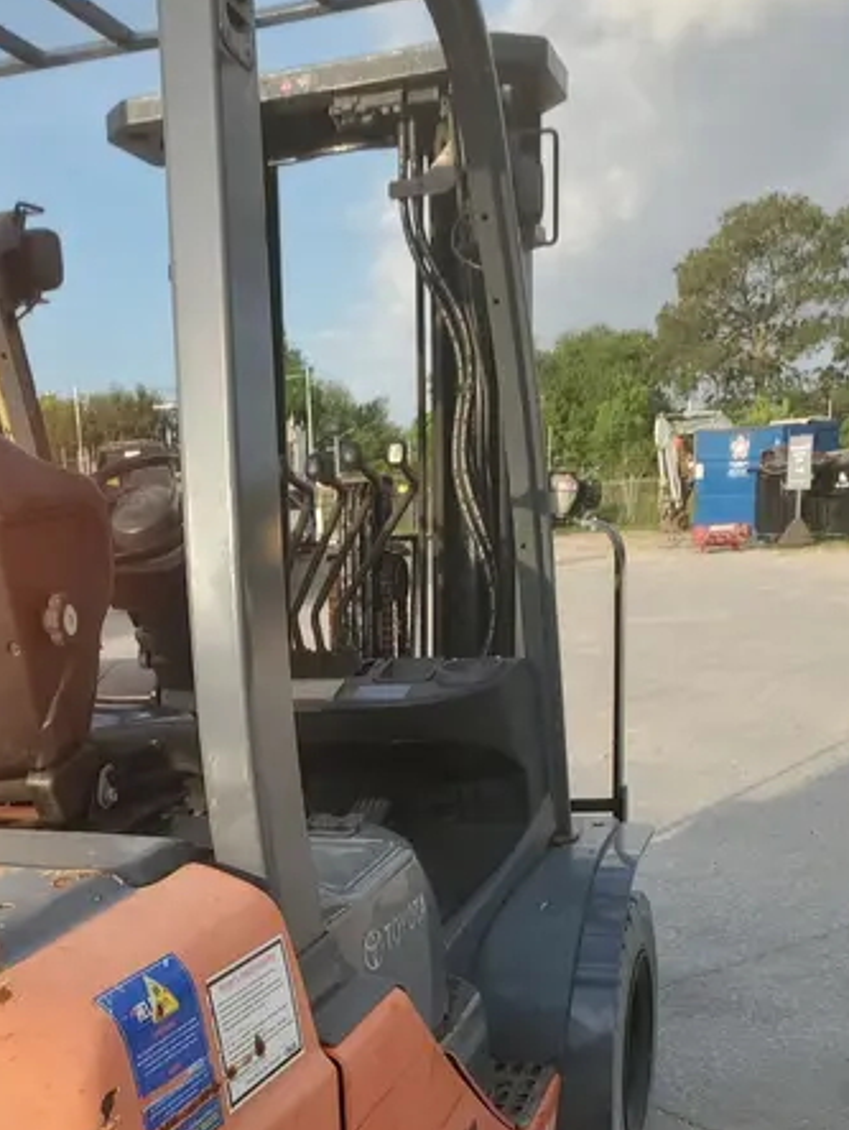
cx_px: 268
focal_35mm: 43
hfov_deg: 33.3
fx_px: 1404
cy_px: 876
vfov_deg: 42.2
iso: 50
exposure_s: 1/482
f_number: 2.4
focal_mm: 4.3
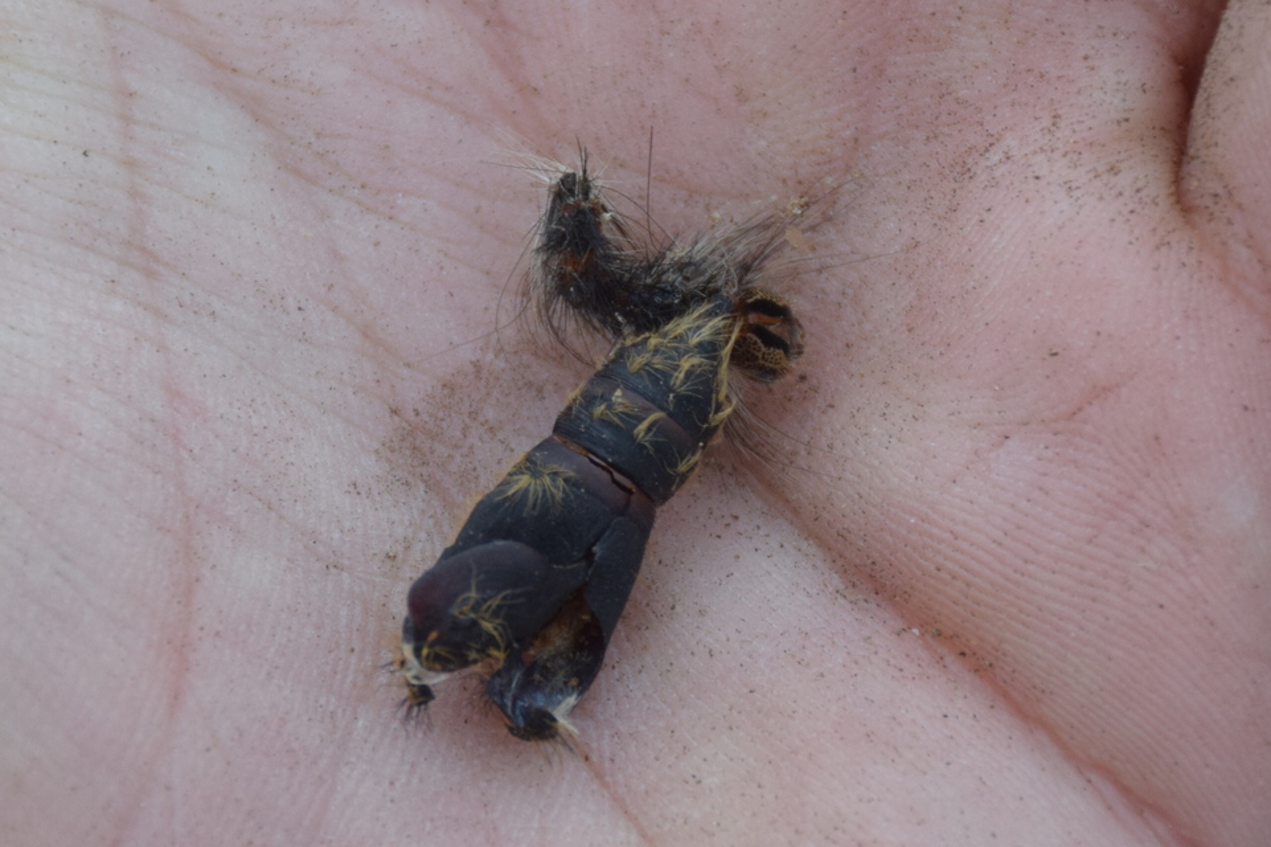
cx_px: 636
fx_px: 4235
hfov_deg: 17.1
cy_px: 424
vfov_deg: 11.4
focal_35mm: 120
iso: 500
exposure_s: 1/250
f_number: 5.3
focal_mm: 80
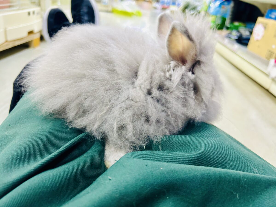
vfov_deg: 53.1
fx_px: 207
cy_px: 104
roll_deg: -9.6
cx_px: 138
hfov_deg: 67.3
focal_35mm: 26
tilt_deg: -24.9
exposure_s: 1/50
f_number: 1.5
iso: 160
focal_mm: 5.7
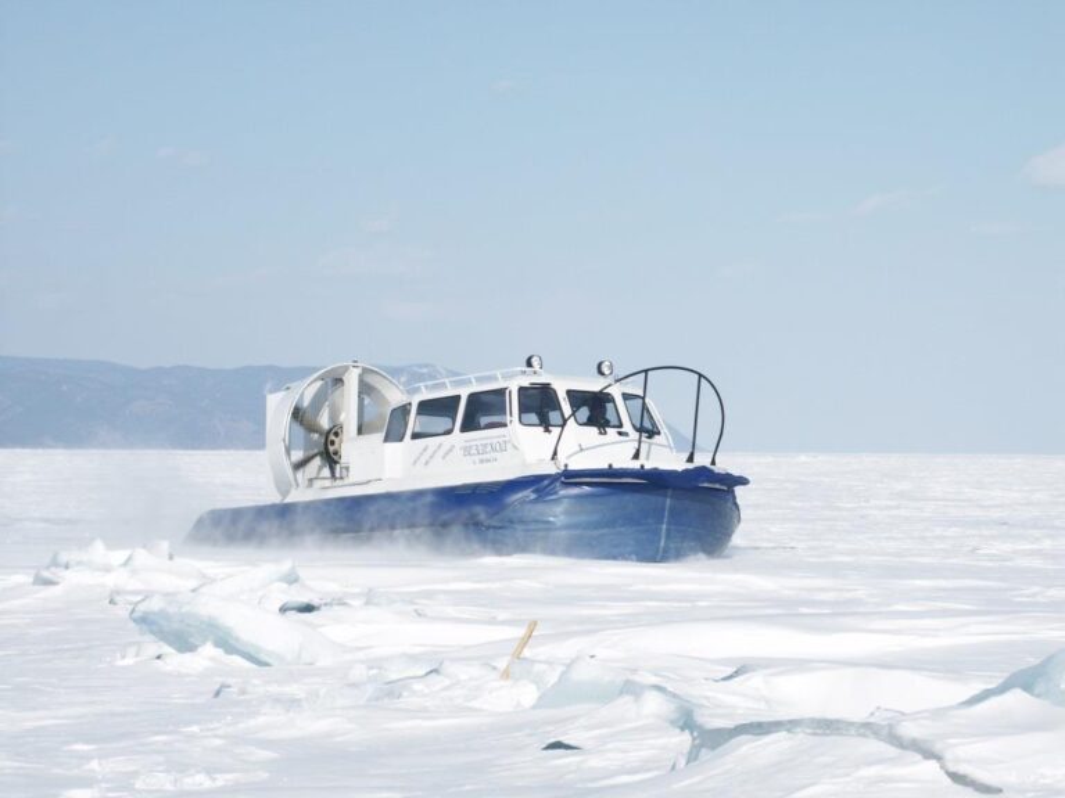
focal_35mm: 118
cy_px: 399
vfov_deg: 12.6
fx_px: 3630
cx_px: 532
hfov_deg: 16.7
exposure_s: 1/750
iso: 100
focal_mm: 29.23
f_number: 8
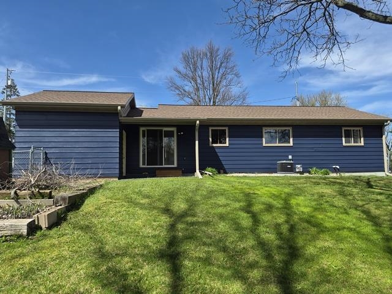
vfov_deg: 58.9
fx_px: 260
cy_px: 147
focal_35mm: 23
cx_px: 196
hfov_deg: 73.9
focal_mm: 5.4
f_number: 1.8
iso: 80
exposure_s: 1/4288
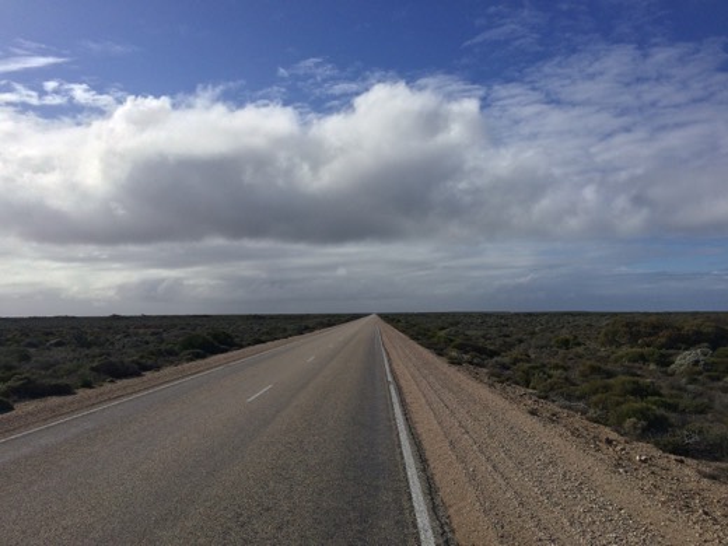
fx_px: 610
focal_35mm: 29
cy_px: 273
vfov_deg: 48.2
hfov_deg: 61.7
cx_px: 364
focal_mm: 4.15
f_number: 2.2
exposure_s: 1/5882
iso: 40
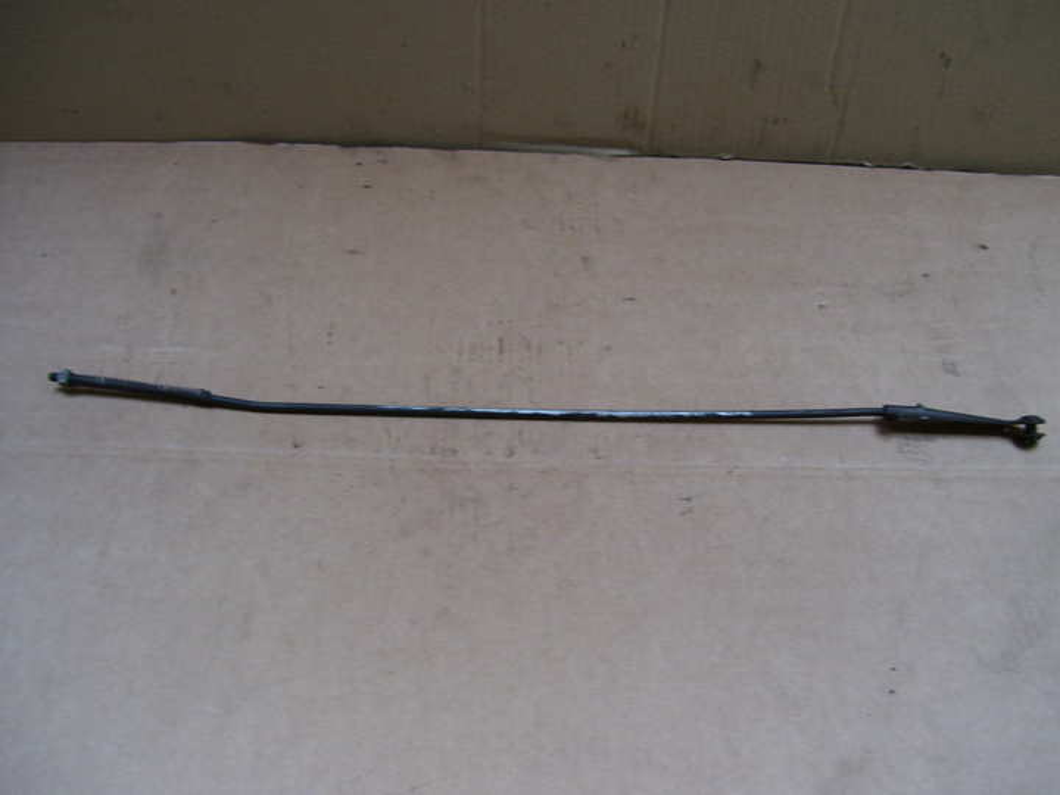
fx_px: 1133
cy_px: 398
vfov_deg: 38.7
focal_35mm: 37
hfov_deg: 50.1
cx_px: 530
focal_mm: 6
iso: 160
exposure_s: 1/20
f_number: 2.7
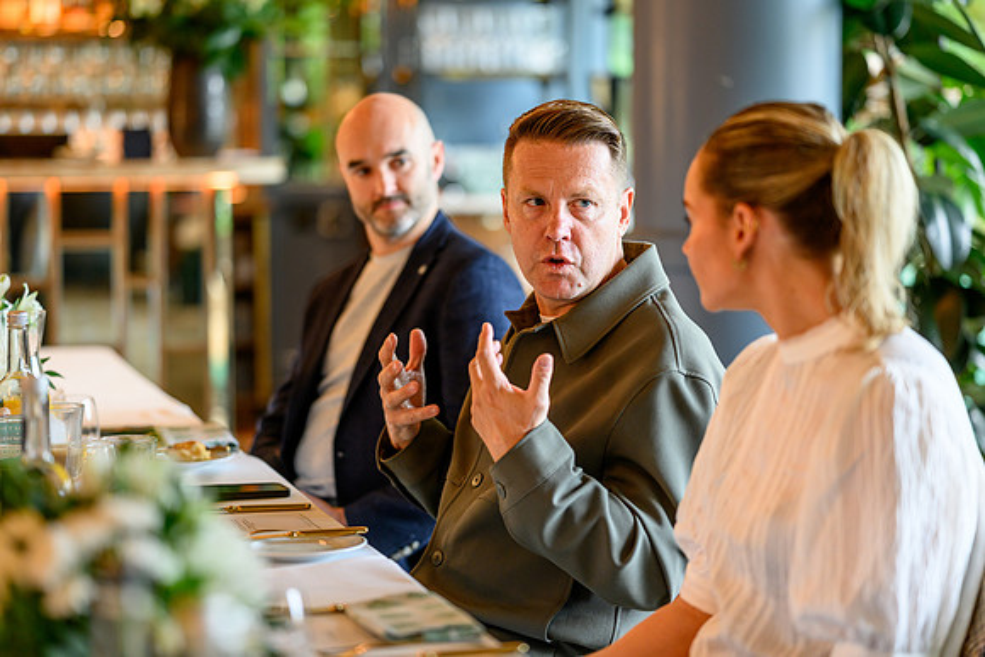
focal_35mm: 86
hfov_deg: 23.7
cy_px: 328
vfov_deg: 16.0
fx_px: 2344
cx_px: 492
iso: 640
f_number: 1.8
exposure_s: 1/200
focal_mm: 85
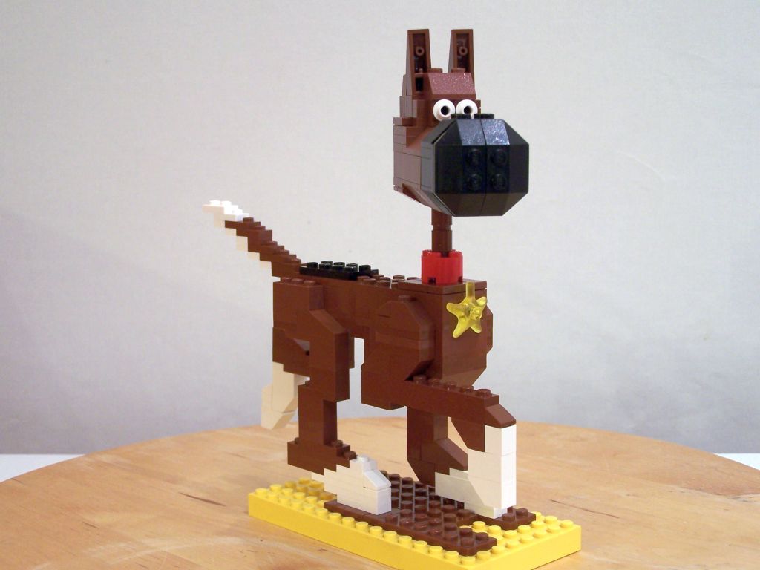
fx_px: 1229
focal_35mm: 56
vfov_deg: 26.1
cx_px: 380
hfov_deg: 34.3
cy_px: 285
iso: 80
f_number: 3.1
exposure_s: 1/3
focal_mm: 9.3
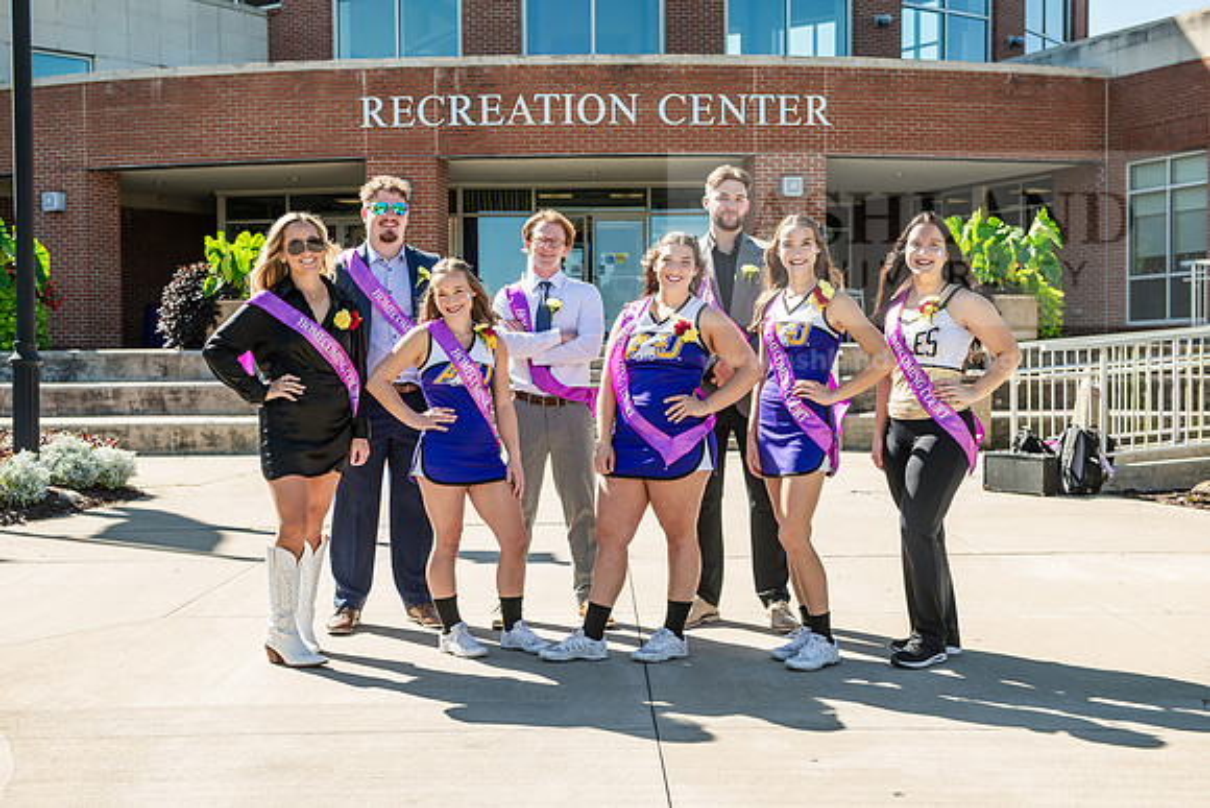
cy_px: 404
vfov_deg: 24.6
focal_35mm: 55
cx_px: 605
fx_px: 1849
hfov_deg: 36.2
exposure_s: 1/320
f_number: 5.6
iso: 250
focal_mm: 55
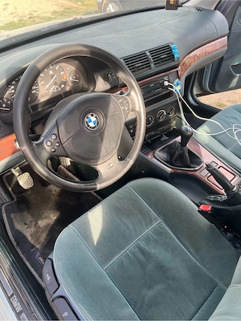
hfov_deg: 53.1
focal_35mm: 26
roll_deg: +4.5
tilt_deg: -37.4
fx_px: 241
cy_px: 160
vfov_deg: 67.3
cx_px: 120
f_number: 1.5
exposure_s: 1/121
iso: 64
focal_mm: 5.7
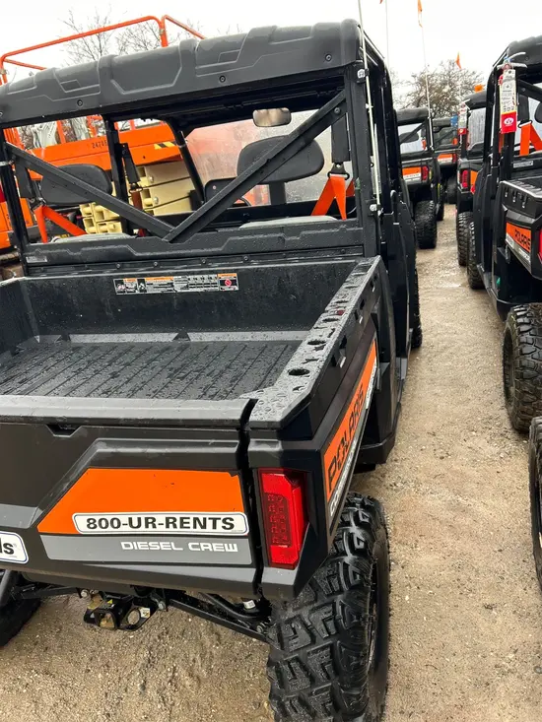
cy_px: 361
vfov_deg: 67.3
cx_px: 271
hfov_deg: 53.1
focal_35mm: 26
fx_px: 543
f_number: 1.5
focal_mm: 5.7
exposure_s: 1/121
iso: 80
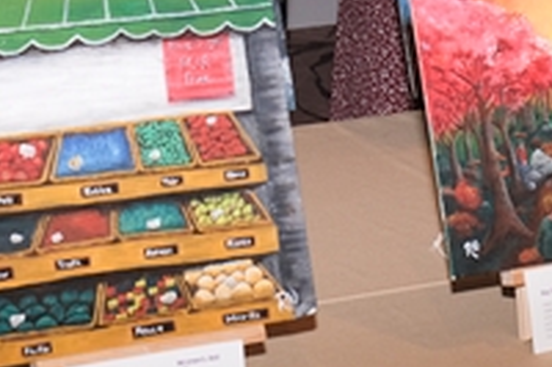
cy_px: -211
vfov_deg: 10.4
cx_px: 124
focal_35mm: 126
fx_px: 1930
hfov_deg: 16.2
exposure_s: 1/125
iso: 800
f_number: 5.6
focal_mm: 24.3
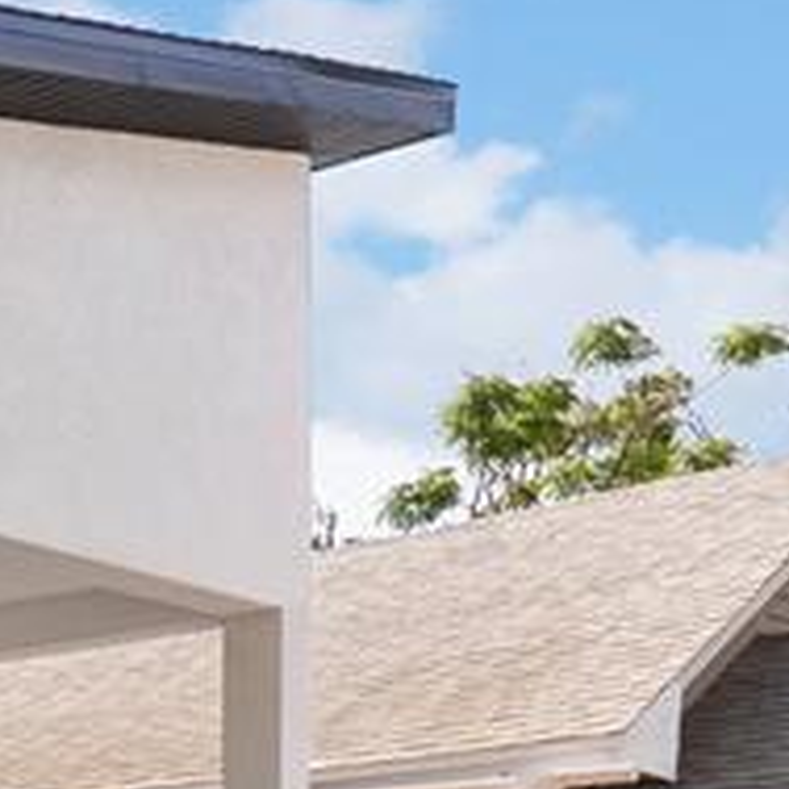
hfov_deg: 13.8
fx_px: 2372
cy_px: 1129
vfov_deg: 17.3
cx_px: -1077
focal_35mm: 92
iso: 100
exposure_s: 1/40
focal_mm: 20
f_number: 8
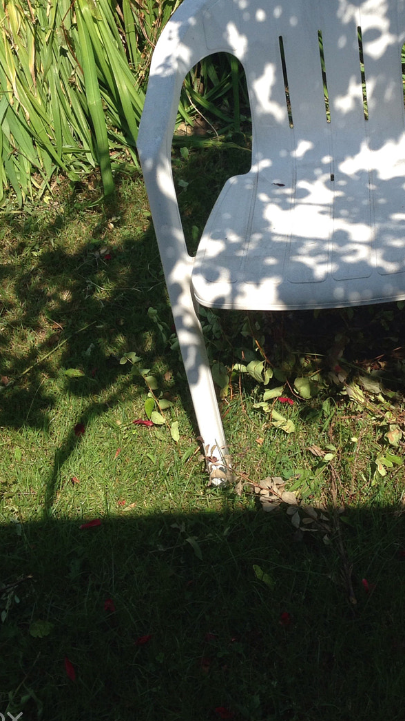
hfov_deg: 21.7
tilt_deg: -34.2
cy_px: 267
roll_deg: +9.0
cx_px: 265
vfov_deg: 37.6
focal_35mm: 55
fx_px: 1051
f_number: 2.4
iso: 50
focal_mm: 4.12
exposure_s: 1/1153
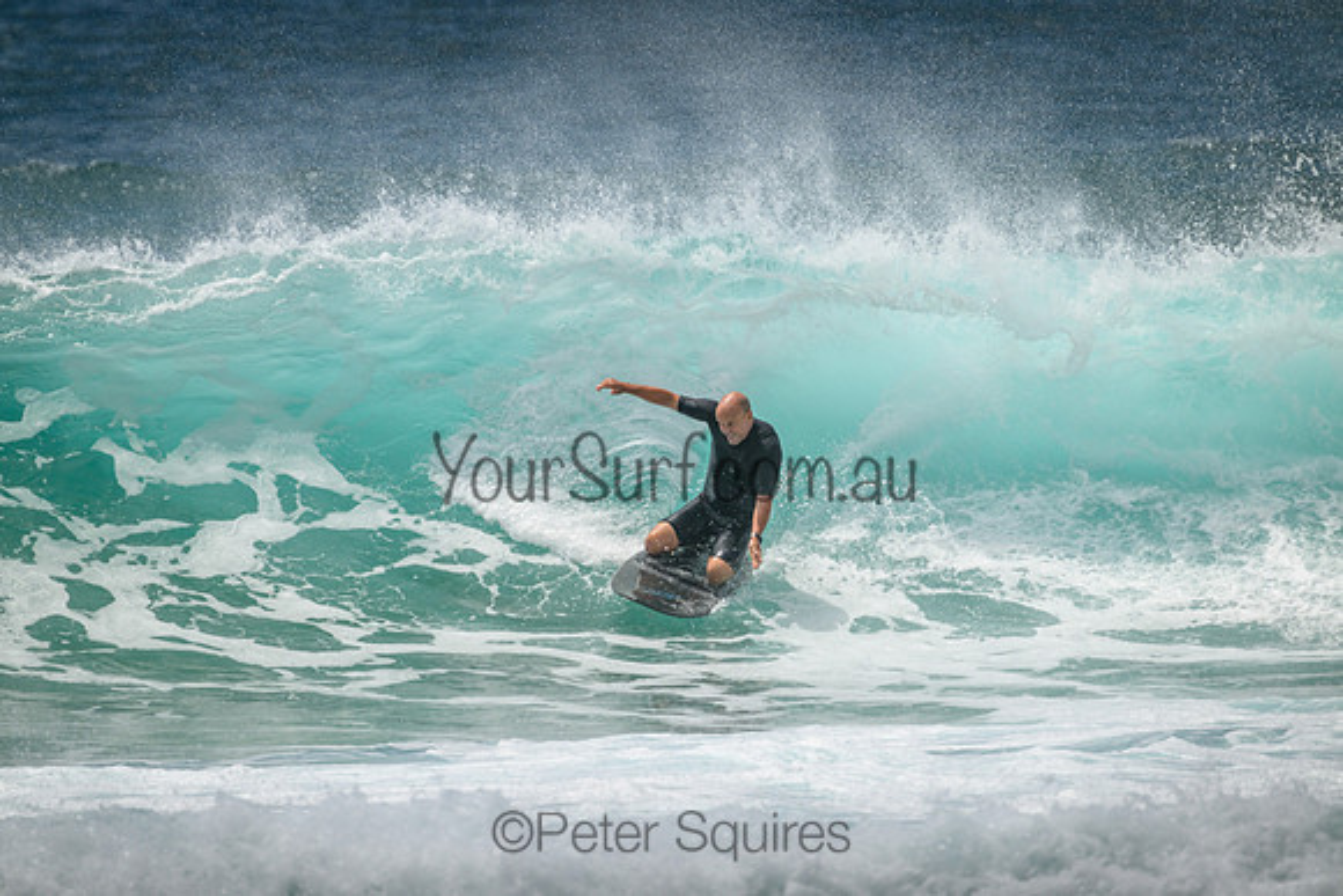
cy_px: 448
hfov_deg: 2.6
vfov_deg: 1.7
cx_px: 672
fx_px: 29850
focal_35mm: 800
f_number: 11
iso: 400
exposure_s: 1/2000
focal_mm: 800
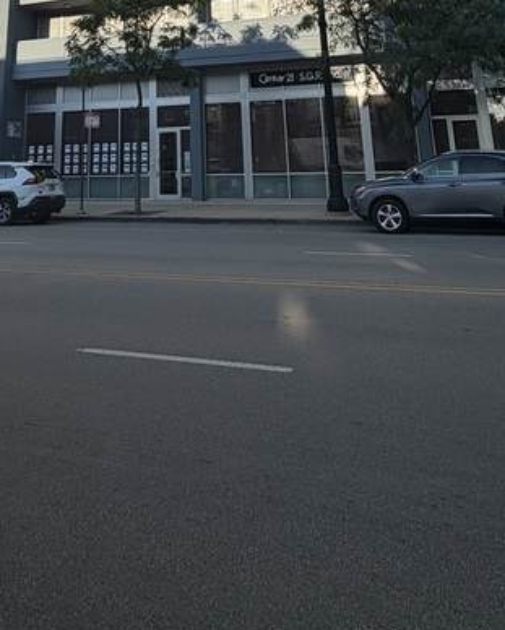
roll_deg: +1.1
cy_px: -71
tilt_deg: +18.7
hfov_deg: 38.9
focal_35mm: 38
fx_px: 709
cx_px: 188
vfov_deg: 38.9
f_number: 2.2
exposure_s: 1/770
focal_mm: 2.22
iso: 32
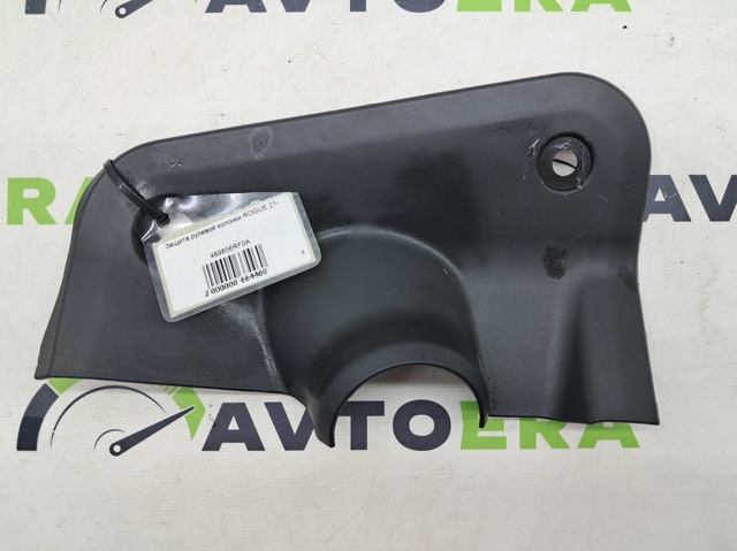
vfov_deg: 51.3
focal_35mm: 27
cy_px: 276
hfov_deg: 65.4
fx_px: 574
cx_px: 368
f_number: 1.8
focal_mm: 4
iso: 50
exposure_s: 1/50
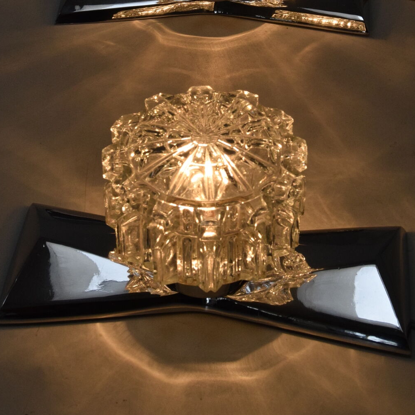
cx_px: 213
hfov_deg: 21.4
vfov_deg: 20.9
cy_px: 39
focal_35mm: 81
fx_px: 1099
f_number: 13
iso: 1600
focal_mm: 32
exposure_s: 1/640
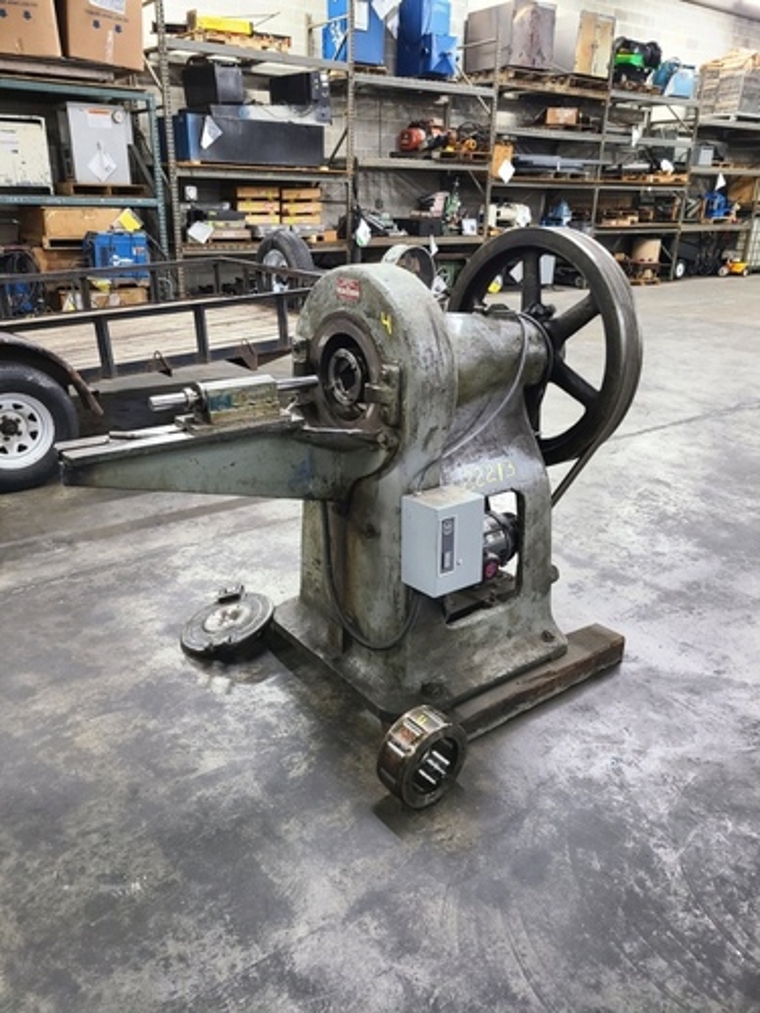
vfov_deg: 67.3
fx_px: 761
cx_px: 380
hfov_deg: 53.1
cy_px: 506
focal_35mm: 26
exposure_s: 1/30
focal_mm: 5.4
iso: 500
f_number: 1.8
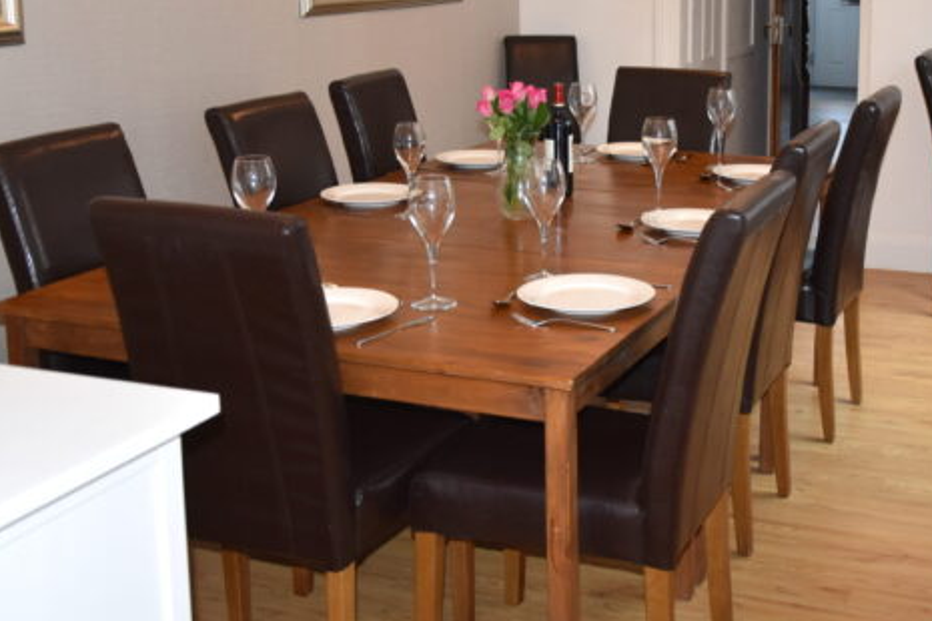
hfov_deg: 38.6
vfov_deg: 26.2
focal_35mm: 51
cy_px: 144
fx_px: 1315
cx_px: 617
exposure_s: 1/60
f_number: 3.8
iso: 800
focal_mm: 21
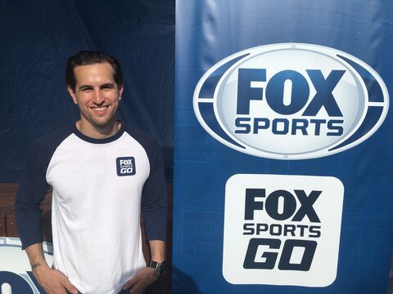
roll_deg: +0.3
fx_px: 329
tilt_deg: -7.4
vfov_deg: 48.2
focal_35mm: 29
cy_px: 147
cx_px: 196
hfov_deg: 61.7
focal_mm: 4.15
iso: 25
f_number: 2.2
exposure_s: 1/1672
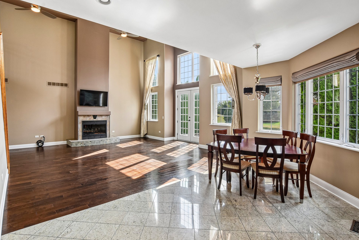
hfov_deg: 91.5
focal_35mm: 18
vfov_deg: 68.8
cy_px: 117
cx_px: 172
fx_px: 175
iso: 400
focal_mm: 11
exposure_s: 1/160
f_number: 8
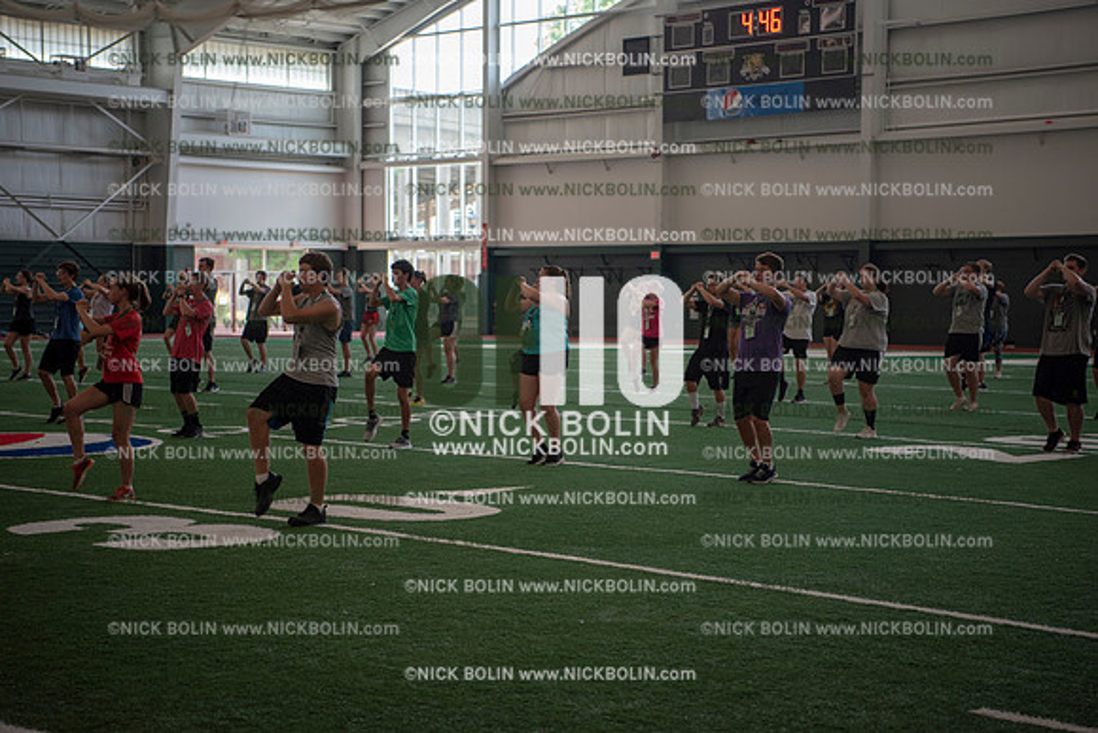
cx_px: 549
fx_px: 2135
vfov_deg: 19.5
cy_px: 366
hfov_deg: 28.8
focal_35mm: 70
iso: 640
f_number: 2.8
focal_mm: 70
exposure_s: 1/320
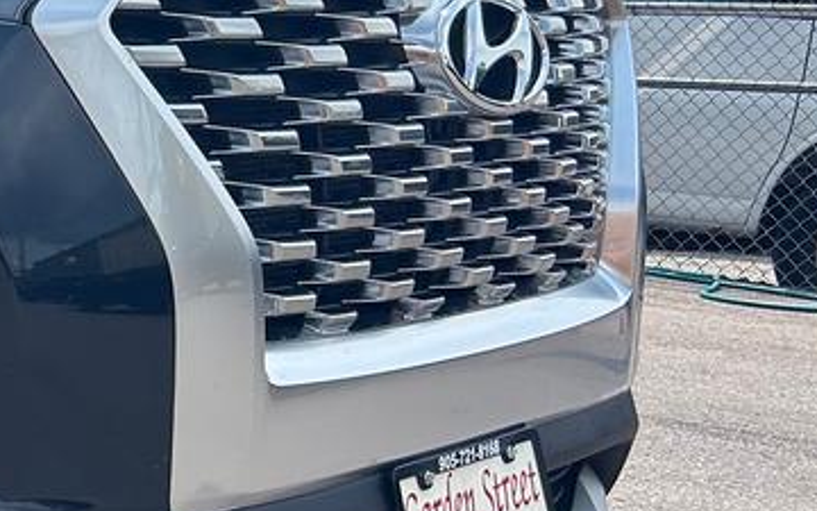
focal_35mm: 98
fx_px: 2182
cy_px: 213
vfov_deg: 13.3
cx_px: -567
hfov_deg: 17.8
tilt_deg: -3.8
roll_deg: -1.1
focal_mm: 5.7
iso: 50
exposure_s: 1/4274
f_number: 1.5
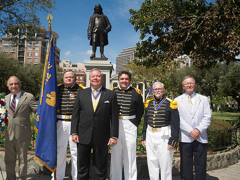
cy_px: 89
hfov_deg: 55.2
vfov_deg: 42.9
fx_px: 229
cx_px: 105
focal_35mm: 33
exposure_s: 1/250
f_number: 8
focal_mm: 30
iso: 200
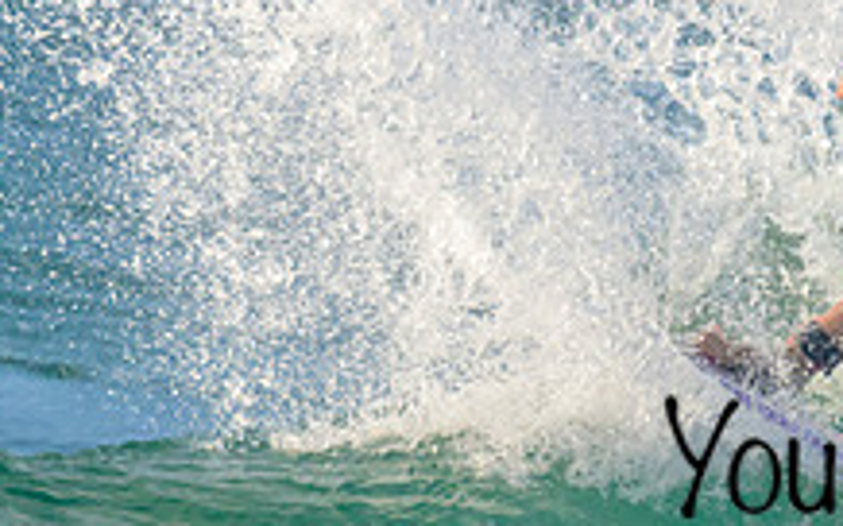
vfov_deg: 0.5
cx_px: 1088
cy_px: 268
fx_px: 64318
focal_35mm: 2801
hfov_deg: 0.8
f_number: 11
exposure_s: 1/2000
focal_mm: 800
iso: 2000
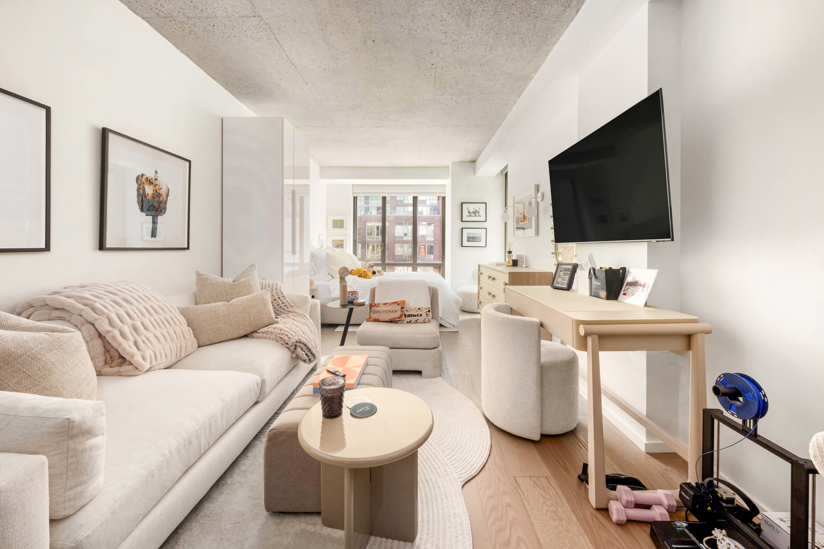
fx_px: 320
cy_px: 274
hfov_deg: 104.3
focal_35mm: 14
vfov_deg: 81.2
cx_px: 412
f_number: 22
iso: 640
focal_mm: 14
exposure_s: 1
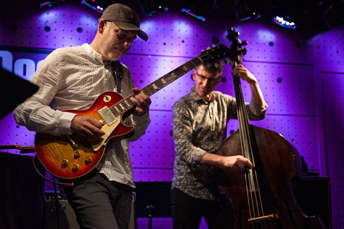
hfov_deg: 41.1
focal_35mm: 48
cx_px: 172
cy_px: 114
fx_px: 459
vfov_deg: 28.1
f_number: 2.8
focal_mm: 48
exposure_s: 1/160
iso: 1250
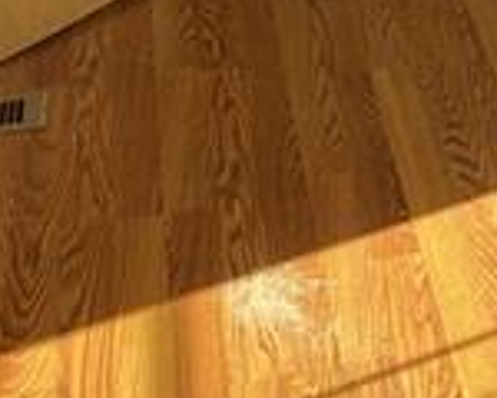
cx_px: 921
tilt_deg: -12.5
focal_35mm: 130
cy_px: -385
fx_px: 1912
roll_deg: -2.3
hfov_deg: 13.2
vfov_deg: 10.9
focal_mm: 4.25
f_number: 1.8
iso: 50
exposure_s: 1/121
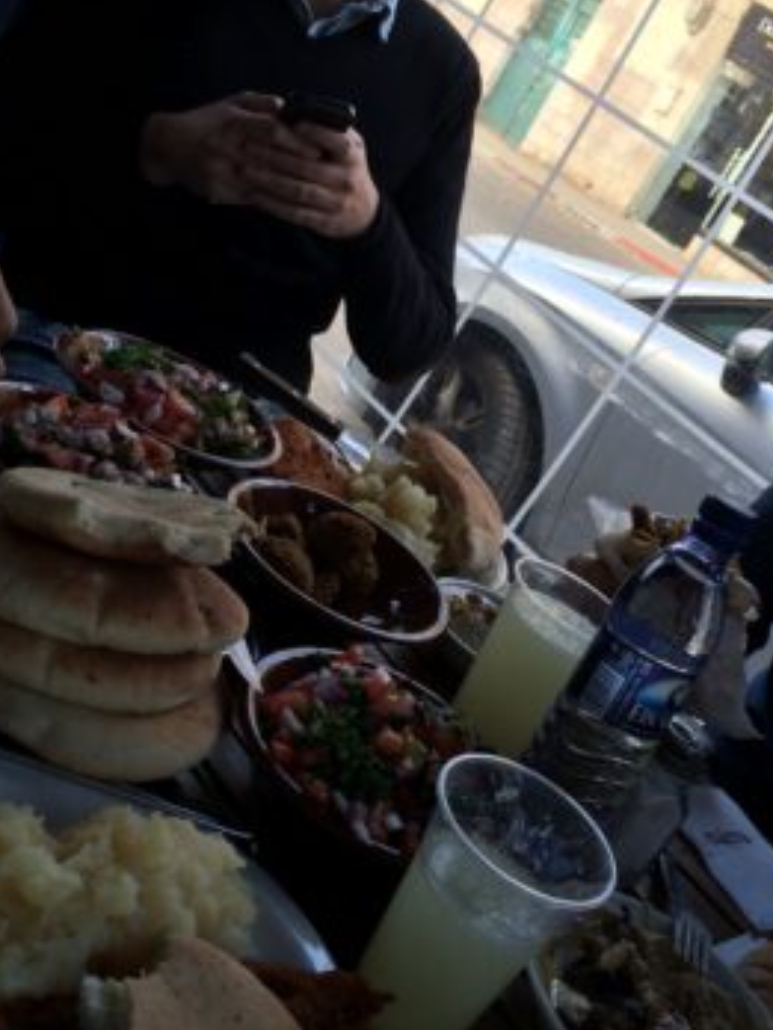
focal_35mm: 46
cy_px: 448
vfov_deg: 41.2
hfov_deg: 31.4
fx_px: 1370
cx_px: 459
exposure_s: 1/214
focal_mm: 4.12
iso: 32
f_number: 2.2
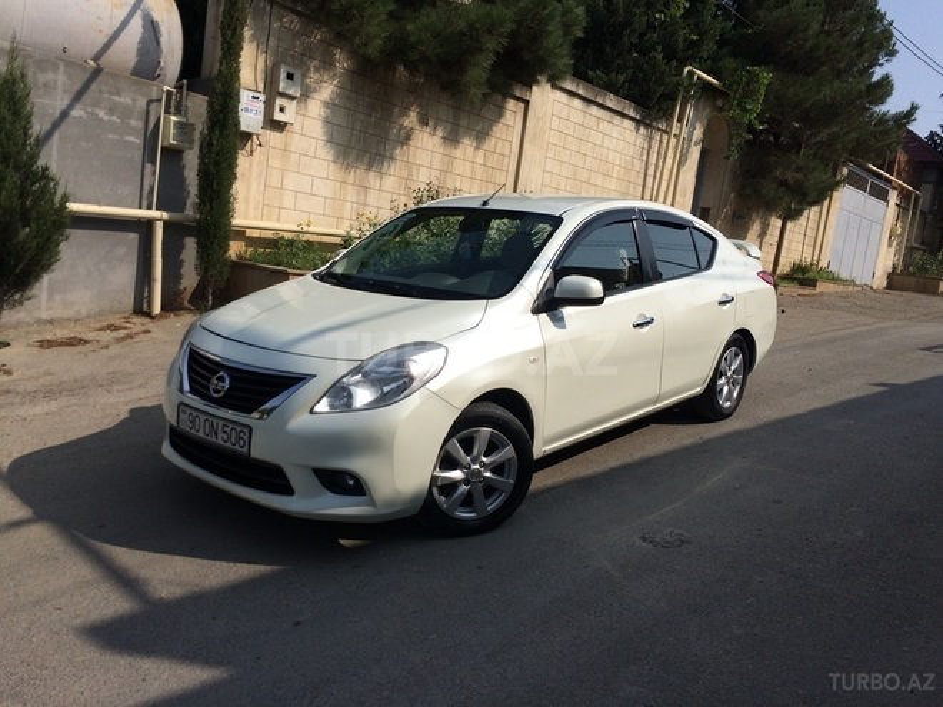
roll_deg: -8.2
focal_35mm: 29
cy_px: 354
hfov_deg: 61.7
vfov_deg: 48.2
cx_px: 472
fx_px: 790
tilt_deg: -9.0
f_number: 2.2
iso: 32
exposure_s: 1/4566
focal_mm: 4.15
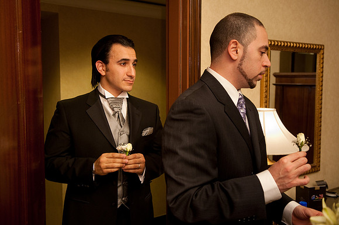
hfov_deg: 49.6
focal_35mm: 39
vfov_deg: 34.1
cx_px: 170
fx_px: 367
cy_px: 112
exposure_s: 1/100
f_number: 2.8
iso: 400
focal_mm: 26
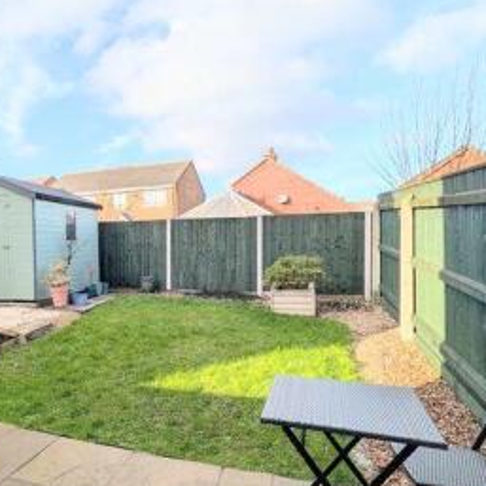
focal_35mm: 24
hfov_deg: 61.7
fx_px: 381
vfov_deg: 65.0
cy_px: 254
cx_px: 128
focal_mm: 2.02
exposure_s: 1/1953
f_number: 1.7
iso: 52
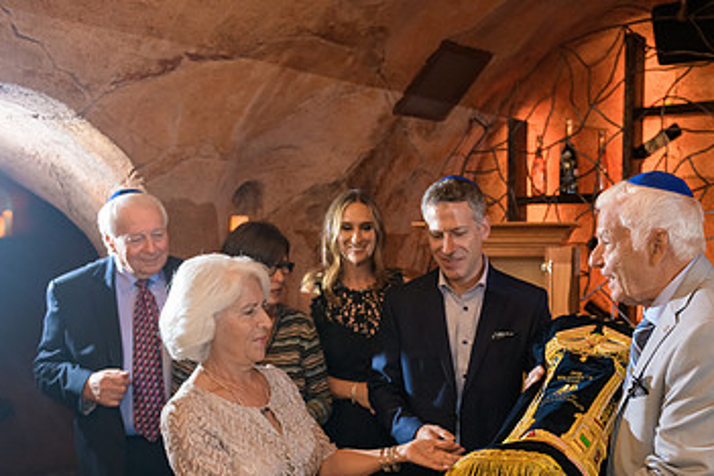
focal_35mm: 43
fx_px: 853
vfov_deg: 30.6
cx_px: 445
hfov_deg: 45.1
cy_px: 361
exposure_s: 1/125
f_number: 3.2
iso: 1600
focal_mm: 26
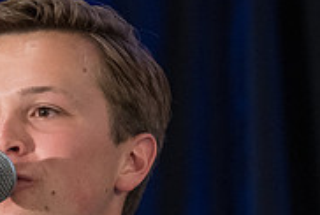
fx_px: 6010
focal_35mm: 675
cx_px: 79
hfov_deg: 3.0
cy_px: 235
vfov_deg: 2.0
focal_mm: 212
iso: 5000
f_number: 6.3
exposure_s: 1/160
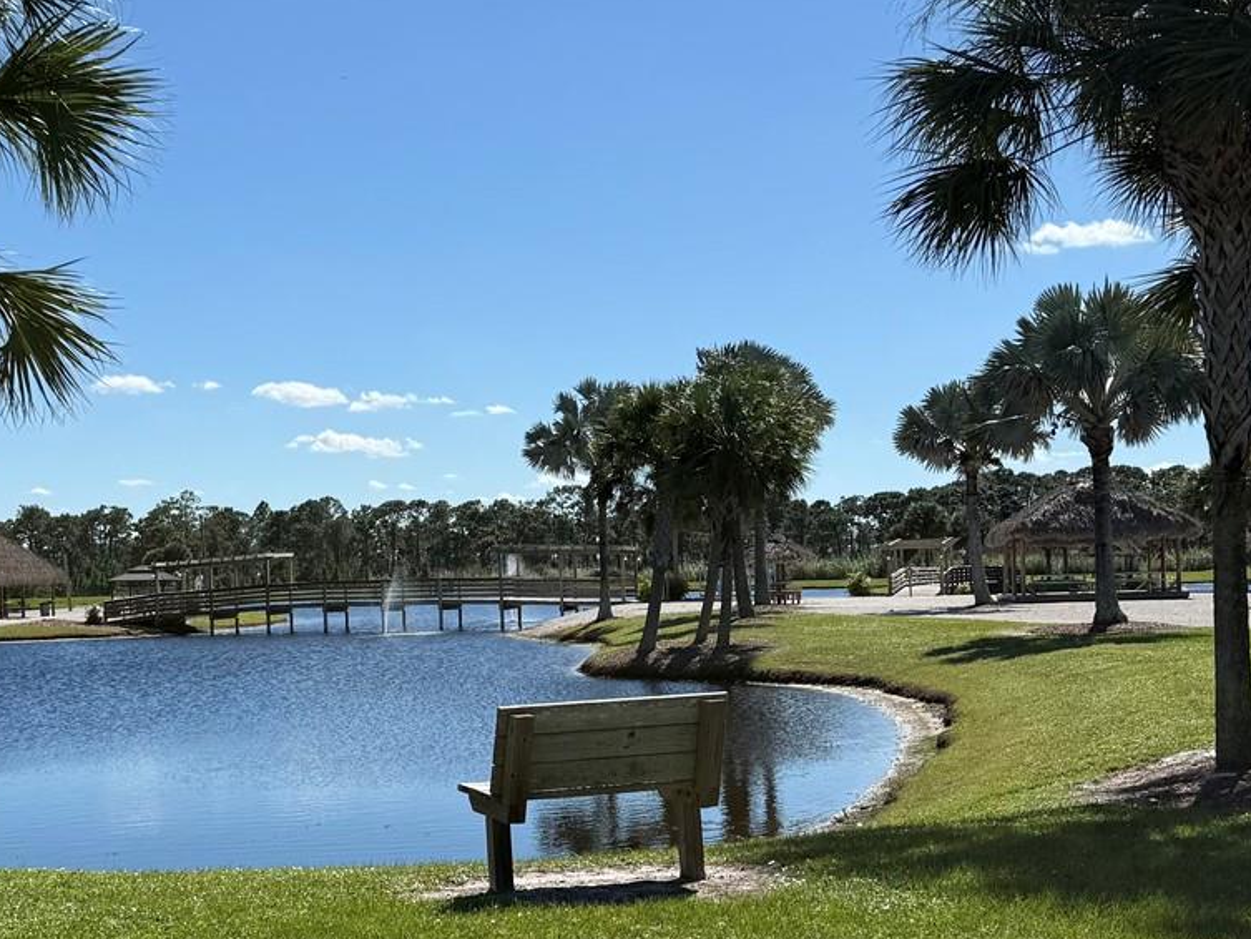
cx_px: 430
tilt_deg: +1.2
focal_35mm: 51
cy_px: 533
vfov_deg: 28.5
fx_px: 1843
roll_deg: +1.7
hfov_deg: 37.1
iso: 80
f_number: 1.78
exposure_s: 1/6711
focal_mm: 6.76
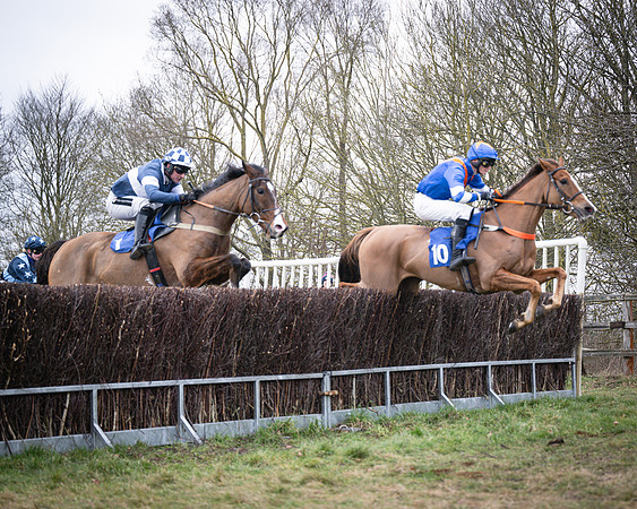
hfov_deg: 24.1
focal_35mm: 79
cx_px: 383
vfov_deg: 19.4
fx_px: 1488
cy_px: 254
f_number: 2.8
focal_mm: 70
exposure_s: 1/1600
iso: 400
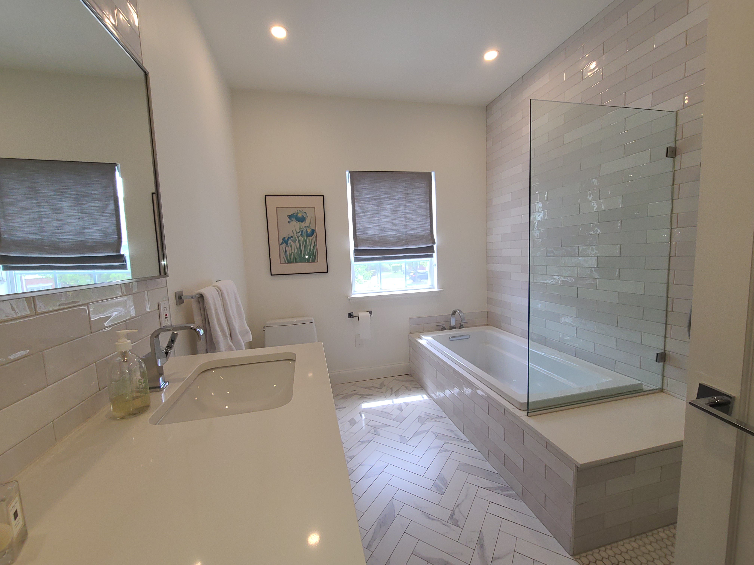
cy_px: 282
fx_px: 283
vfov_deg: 89.9
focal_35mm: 13
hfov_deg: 106.2
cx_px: 377
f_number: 2.2
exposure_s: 1/120
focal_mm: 2.2
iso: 80
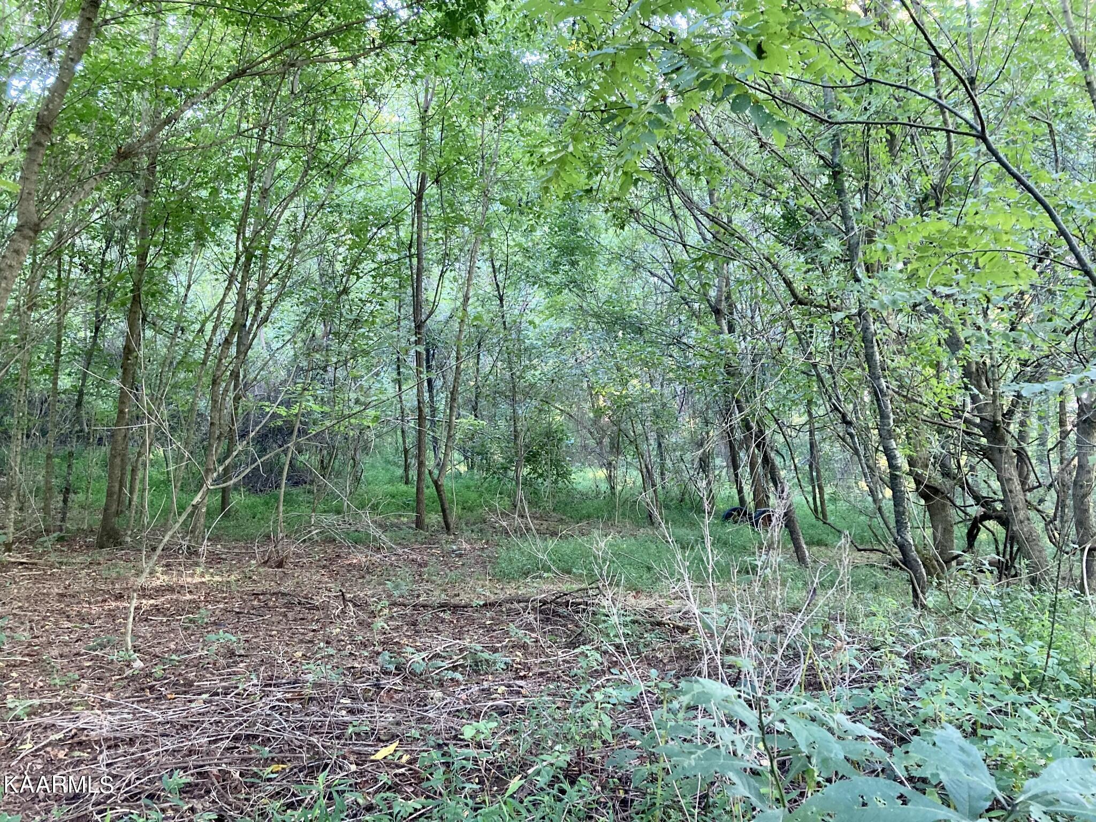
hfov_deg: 63.4
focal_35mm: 28
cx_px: 548
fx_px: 887
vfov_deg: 49.7
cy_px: 411
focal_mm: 3.99
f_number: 1.8
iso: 320
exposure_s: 1/60
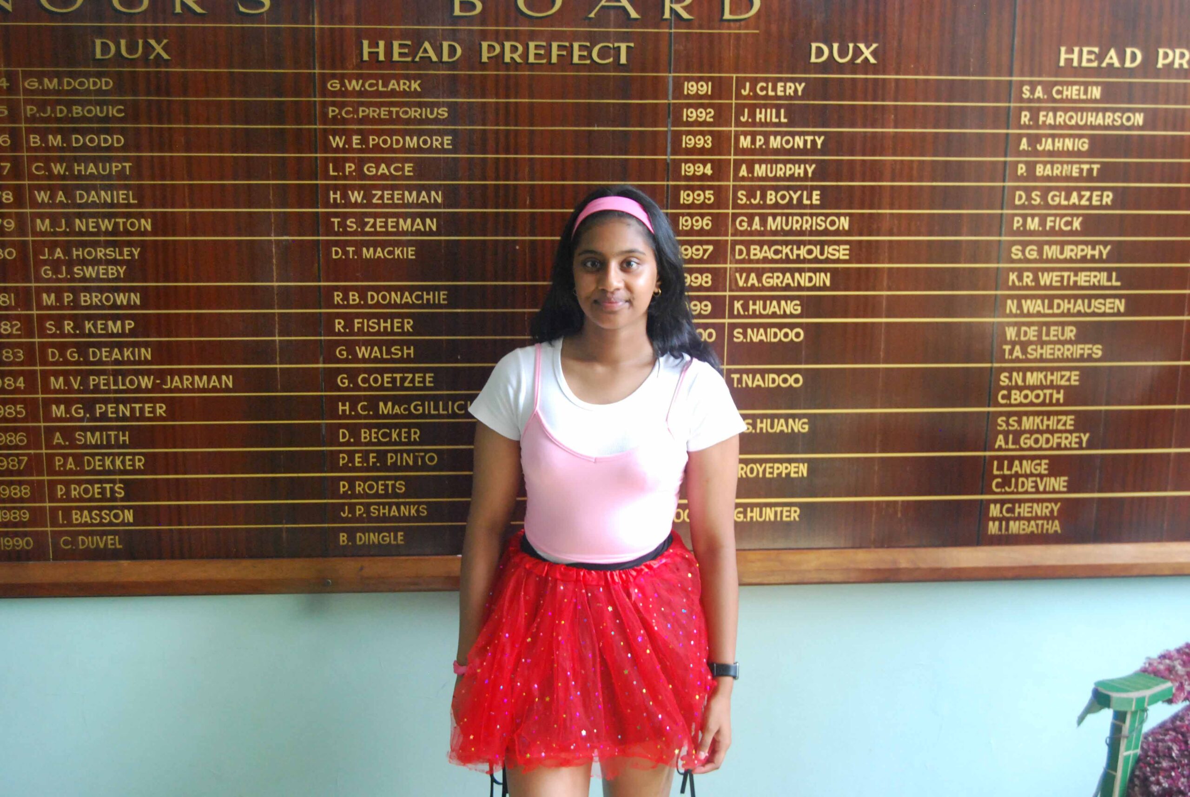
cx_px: 595
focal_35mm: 57
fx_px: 1887
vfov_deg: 23.8
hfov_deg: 35.0
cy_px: 398
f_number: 4.8
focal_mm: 38
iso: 1250
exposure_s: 1/60
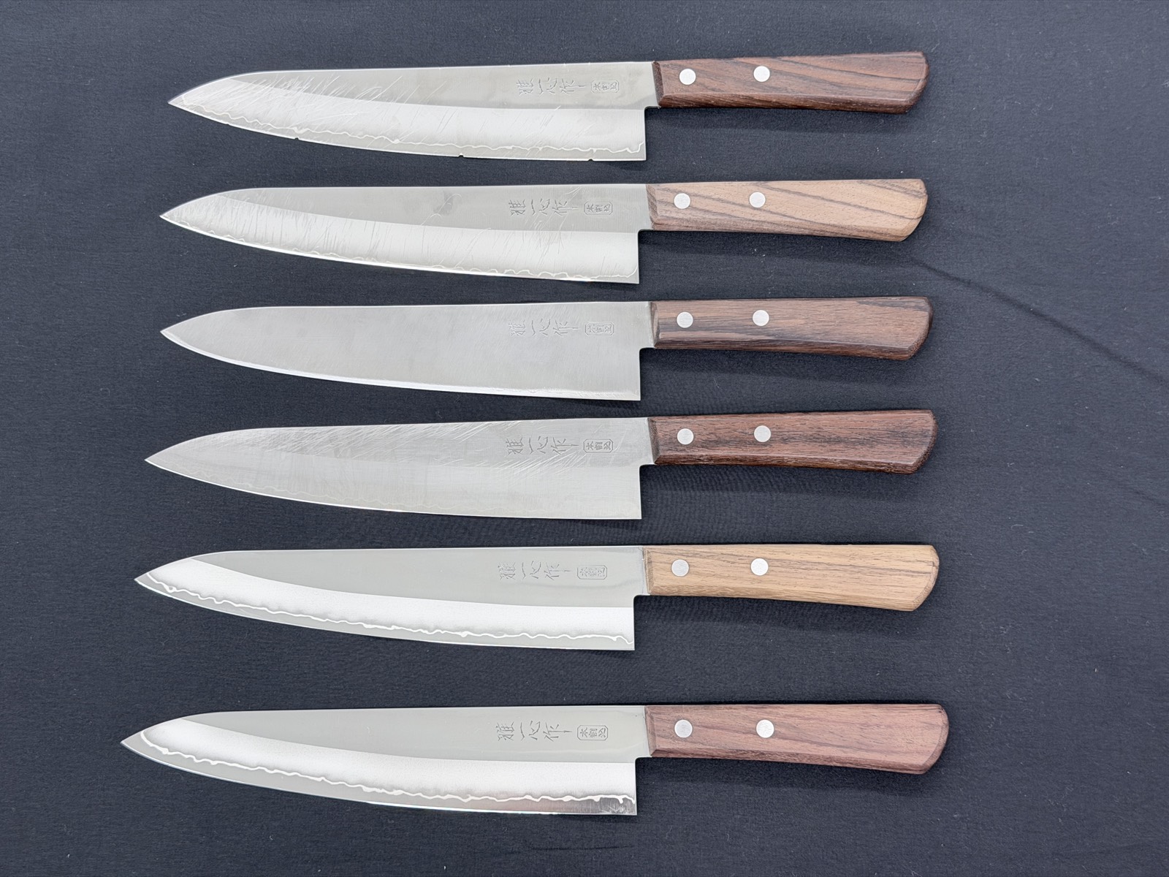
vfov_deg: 30.3
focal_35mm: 48
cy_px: 438
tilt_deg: -76.5
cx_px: 584
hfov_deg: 39.7
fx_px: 1621
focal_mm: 6.76
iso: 50
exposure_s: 1/50
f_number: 1.78
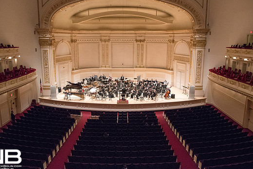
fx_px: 197
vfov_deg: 46.4
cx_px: 126
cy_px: 78
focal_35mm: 28
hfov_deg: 65.4
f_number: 5.6
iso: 6400
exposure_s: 1/160
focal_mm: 24
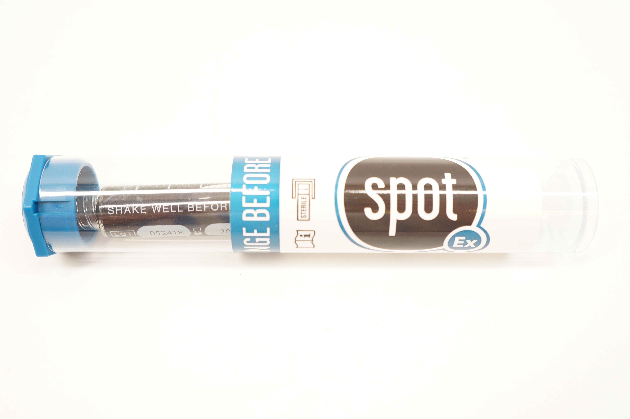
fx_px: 629
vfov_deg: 36.8
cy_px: 210
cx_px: 315
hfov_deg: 53.2
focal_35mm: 36
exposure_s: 1/40
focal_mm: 24
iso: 400
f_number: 5
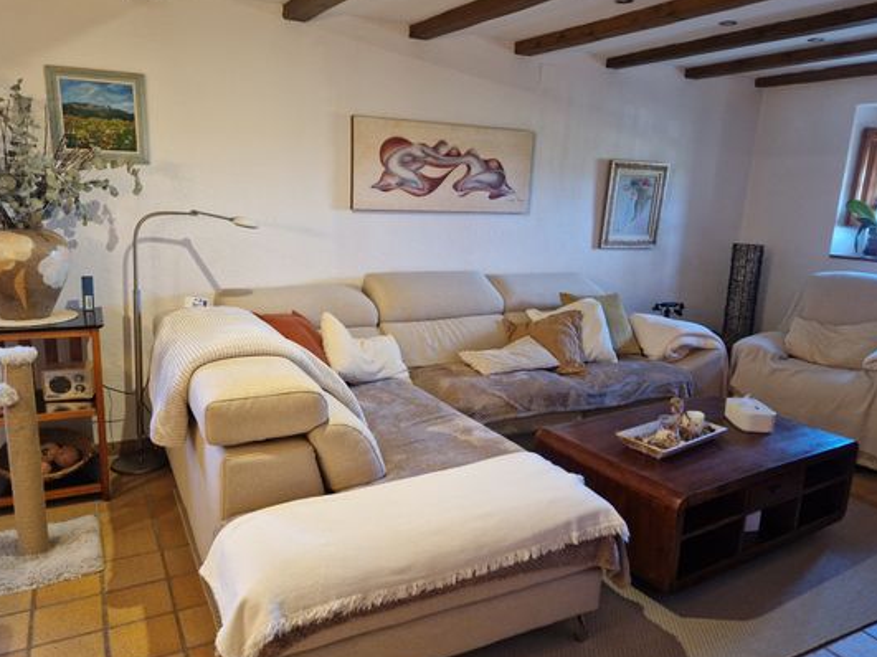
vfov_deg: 53.0
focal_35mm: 26
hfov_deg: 67.3
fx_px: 659
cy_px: 333
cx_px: 431
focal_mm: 5.4
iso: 640
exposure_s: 1/60
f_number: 1.8
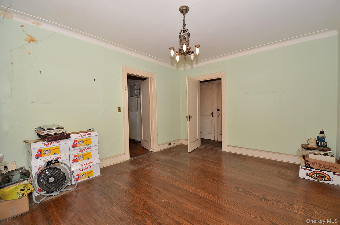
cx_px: 170
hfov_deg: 100.5
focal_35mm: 15
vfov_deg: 77.1
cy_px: 112
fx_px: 141
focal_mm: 10
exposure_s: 1/60
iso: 100
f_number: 4
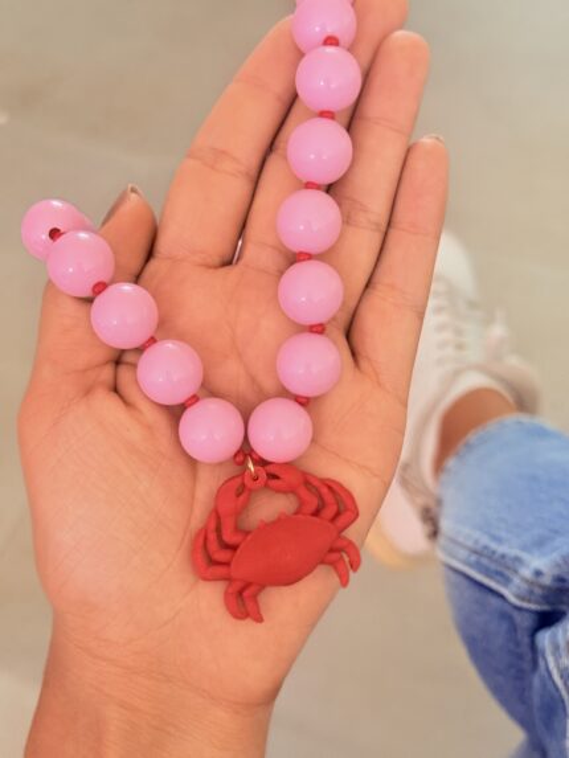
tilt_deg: -59.8
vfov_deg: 39.6
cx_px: 284
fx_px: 1052
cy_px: 379
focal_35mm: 48
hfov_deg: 30.3
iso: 250
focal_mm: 6.76
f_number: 1.78
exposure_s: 1/60
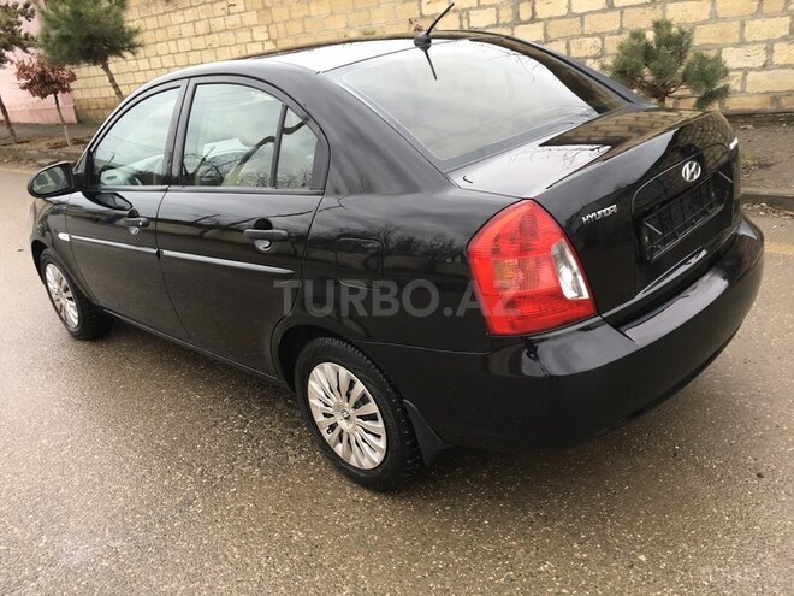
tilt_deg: -20.2
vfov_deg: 48.2
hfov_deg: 61.7
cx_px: 397
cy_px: 298
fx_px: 665
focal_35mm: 29
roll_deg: +9.0
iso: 25
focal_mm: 4.15
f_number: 2.2
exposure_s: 1/108
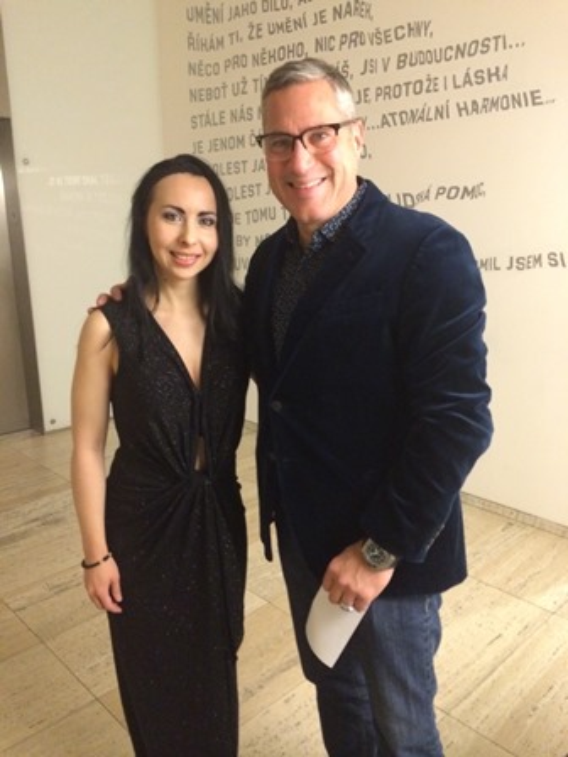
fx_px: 656
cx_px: 284
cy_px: 378
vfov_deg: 60.0
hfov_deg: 46.8
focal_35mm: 30
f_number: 2.2
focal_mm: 4.12
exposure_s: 1/15
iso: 400
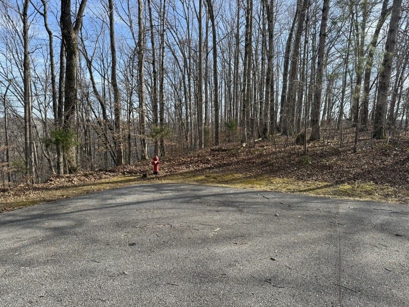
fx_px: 284
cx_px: 204
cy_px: 154
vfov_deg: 56.8
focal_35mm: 24
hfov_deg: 71.6
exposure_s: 1/1812
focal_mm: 6.76
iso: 80
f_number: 1.78
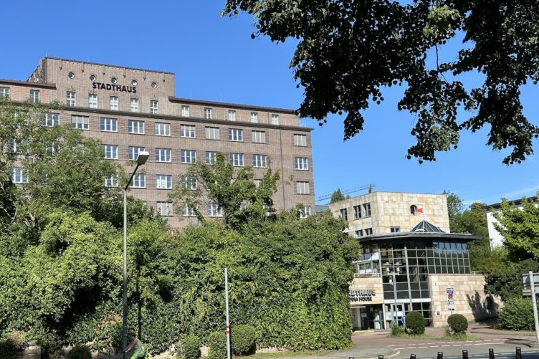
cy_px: 169
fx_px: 763
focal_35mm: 51
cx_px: 268
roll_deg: +2.8
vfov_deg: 26.5
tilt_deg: +9.5
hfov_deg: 38.9
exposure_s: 1/3058
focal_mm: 6.86
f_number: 1.78
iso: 64
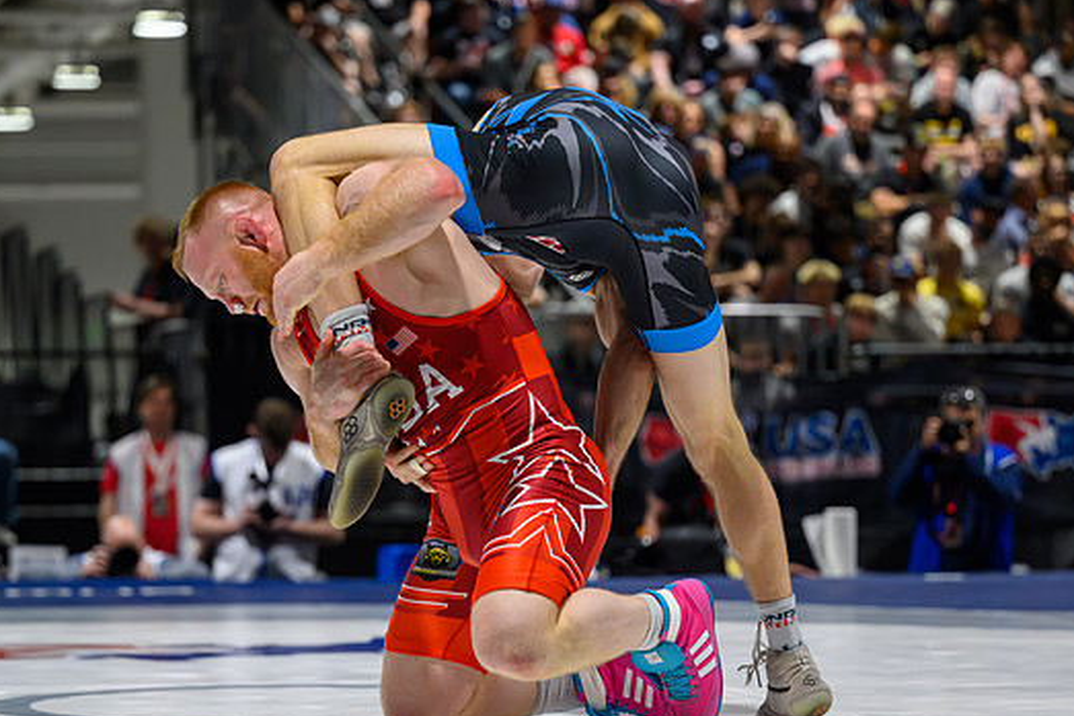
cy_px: 448
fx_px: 3879
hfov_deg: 15.8
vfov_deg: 10.5
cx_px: 462
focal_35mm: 130
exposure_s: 1/640
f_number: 2.8
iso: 5600
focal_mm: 94
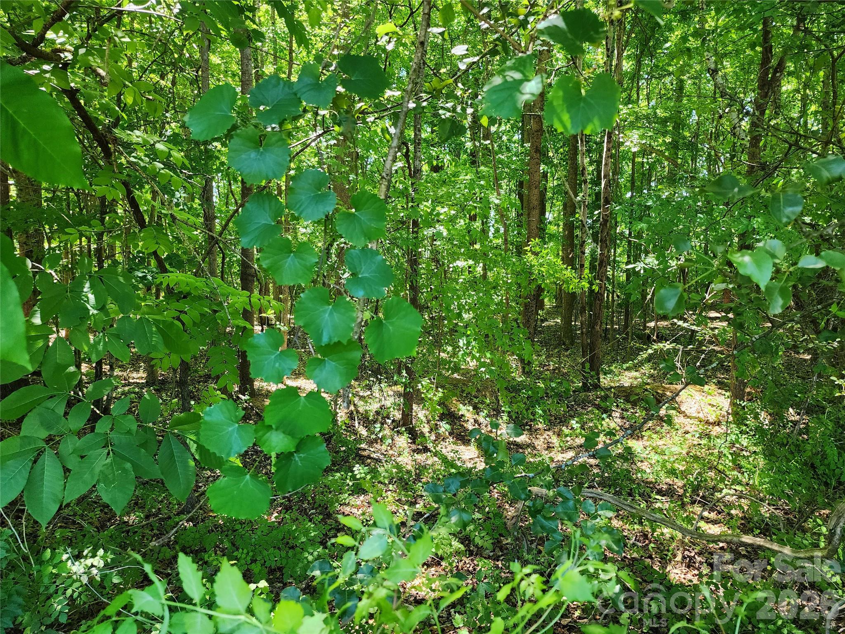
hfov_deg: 73.9
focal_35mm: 23
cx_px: 422
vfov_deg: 58.9
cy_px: 317
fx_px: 561
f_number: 1.8
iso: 160
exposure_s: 1/180
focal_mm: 6.4
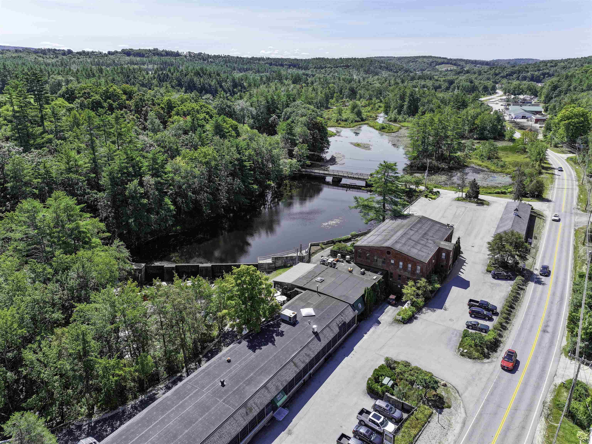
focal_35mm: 24
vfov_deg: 56.8
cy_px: 222
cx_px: 296
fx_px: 410
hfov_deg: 71.6
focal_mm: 12.29
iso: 210
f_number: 2.8
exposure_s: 1/3200
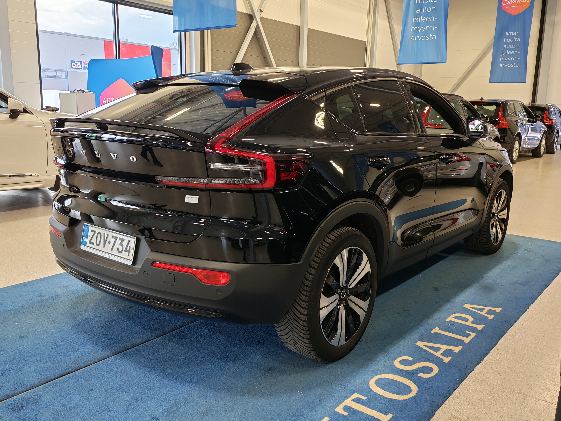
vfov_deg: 42.9
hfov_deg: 55.4
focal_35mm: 33
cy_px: 210
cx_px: 280
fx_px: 535
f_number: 1.9
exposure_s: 1/100
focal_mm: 6.12
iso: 160
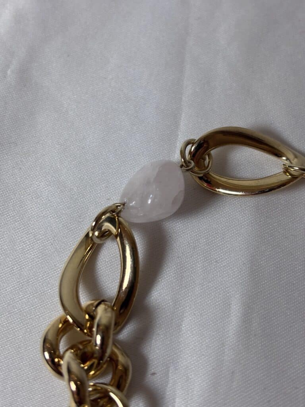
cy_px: 204
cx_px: 152
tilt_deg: -62.7
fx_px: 611
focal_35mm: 52
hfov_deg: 28.0
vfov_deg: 36.8
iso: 32
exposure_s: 1/204
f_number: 1.6
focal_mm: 5.96
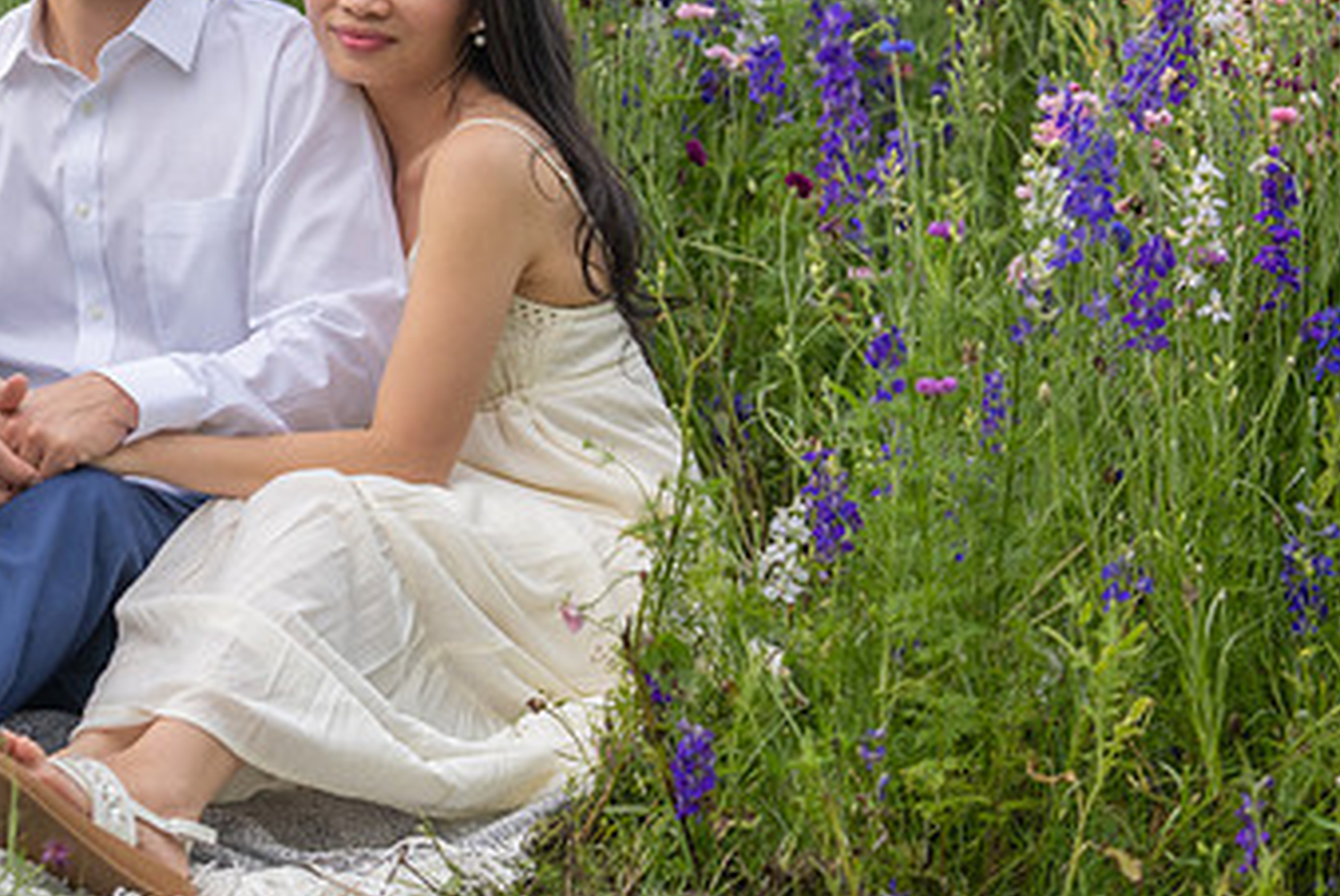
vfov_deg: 11.4
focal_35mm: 120
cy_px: 299
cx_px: 242
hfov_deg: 16.9
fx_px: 4470
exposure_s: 1/400
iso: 160
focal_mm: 70
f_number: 3.5
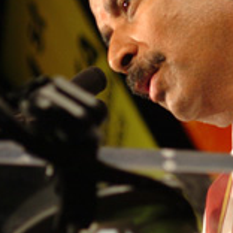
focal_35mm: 270
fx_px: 2053
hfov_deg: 6.5
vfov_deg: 6.5
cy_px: 107
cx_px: 194
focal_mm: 55
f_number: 2.8
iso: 400
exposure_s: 1/100
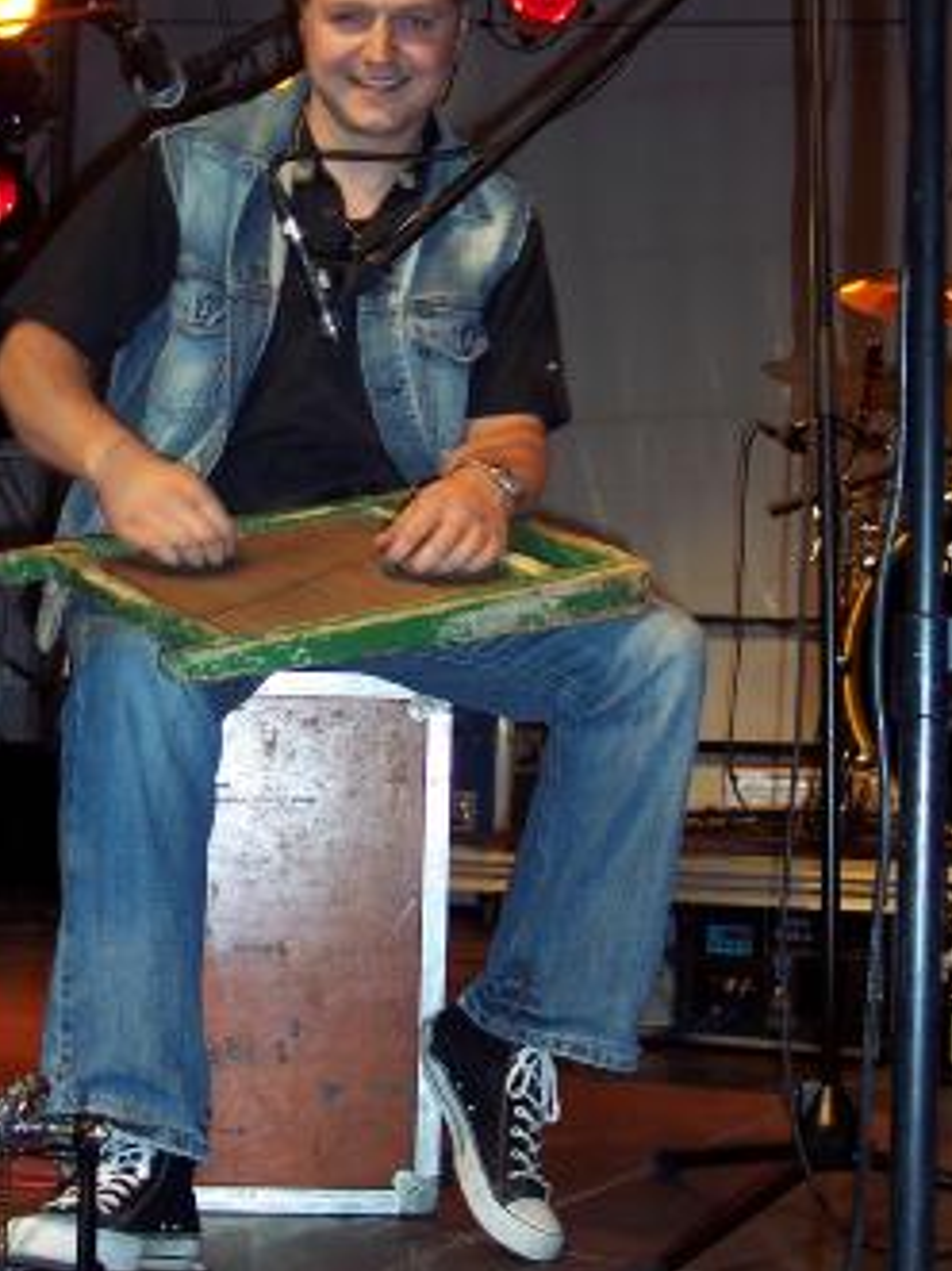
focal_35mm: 59
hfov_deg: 24.6
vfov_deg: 32.7
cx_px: 282
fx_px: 2165
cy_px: 549
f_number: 2.8
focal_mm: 8
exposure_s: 1/60
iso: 100
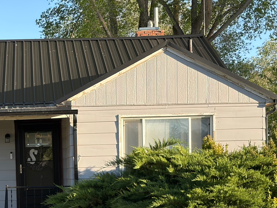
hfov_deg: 19.1
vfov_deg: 14.5
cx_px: 28
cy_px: 195
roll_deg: +1.4
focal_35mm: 101
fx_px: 808
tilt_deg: +0.1
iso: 32
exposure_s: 1/544
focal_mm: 5.96
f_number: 1.6
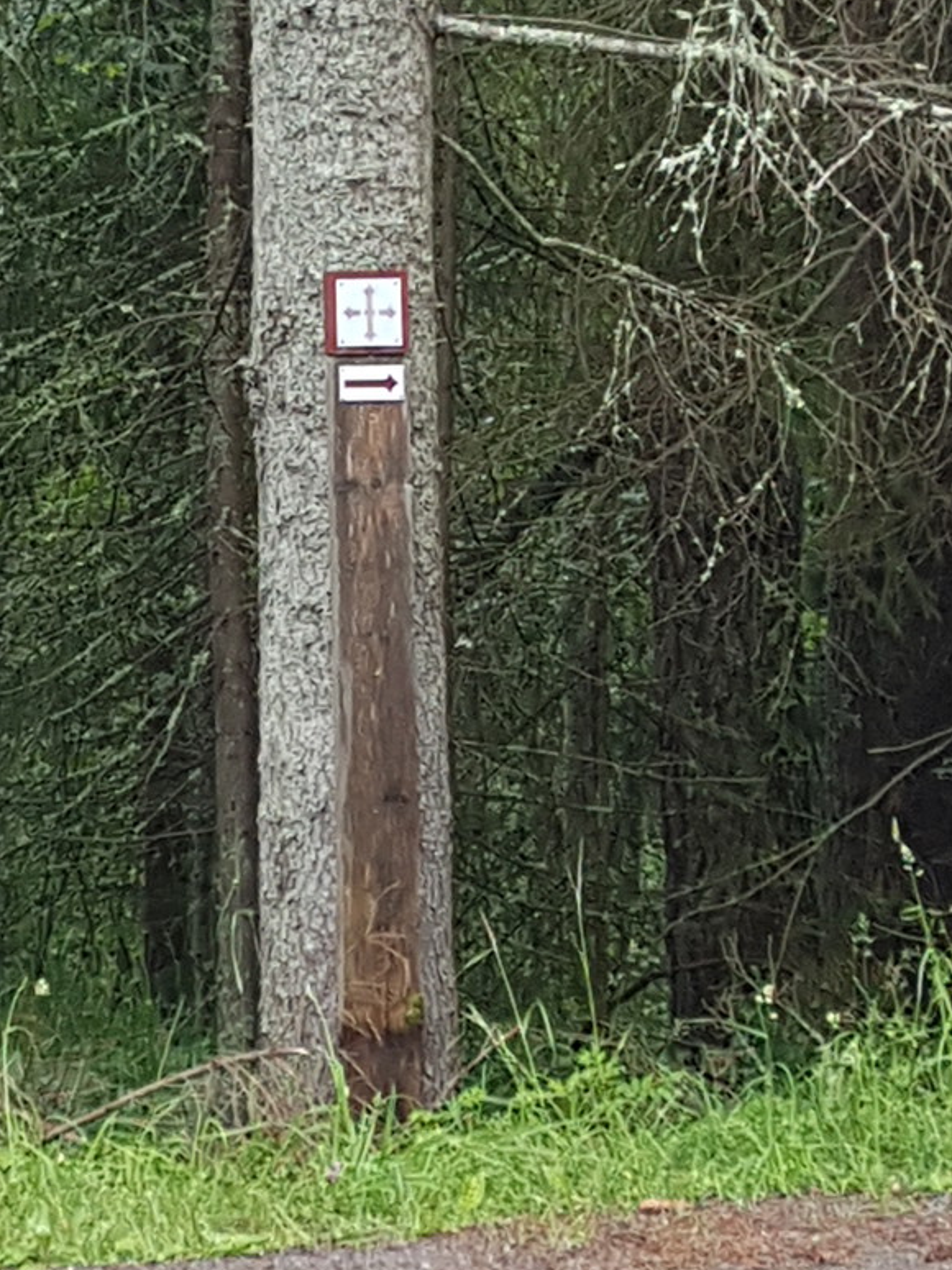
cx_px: 445
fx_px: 1578
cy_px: 689
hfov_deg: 33.6
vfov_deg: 43.8
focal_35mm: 43
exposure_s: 1/171
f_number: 1.7
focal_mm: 4.2
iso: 40
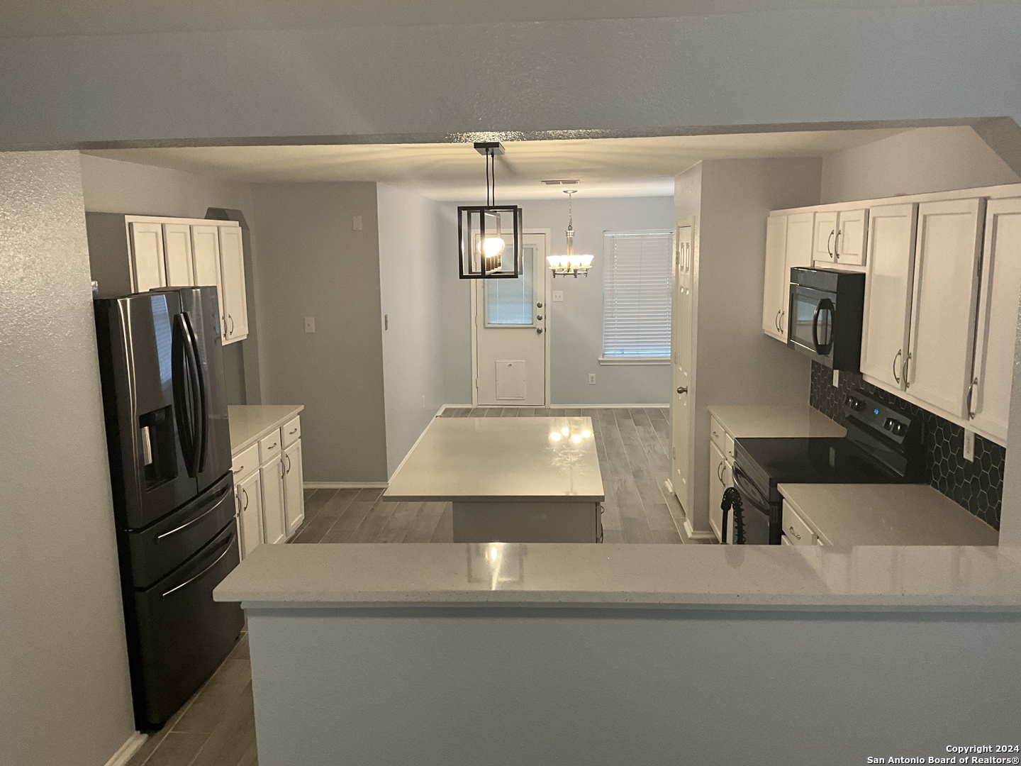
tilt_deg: -9.7
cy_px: 383
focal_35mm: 29
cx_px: 510
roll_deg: +0.2
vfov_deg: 48.2
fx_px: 855
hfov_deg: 61.7
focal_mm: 3
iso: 100
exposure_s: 1/60
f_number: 1.8
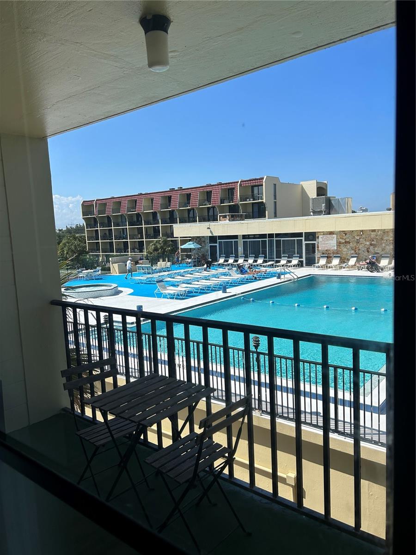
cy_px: 278
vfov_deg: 67.3
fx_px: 417
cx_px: 208
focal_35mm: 26
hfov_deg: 53.1
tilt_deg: -7.1
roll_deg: +2.7
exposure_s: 1/5587
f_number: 1.5
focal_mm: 5.7
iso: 50
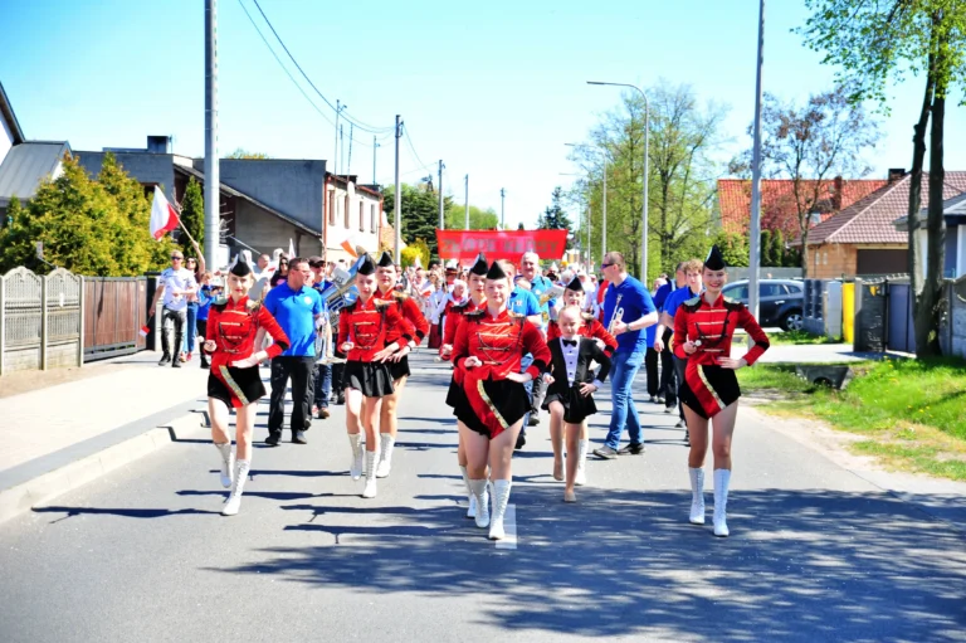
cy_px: 322
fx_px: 1877
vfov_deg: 19.4
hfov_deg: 28.9
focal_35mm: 70
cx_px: 483
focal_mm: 70
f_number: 4.8
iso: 250
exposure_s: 1/320
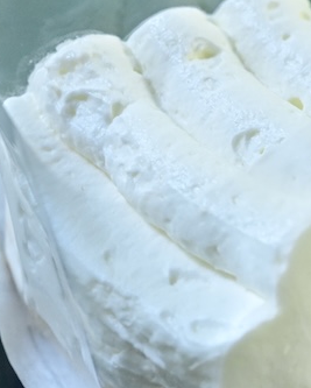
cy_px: 218
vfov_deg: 11.4
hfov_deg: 8.9
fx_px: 1942
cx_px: 509
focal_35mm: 169
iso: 6400
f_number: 7.1
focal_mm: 60
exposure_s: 1/125
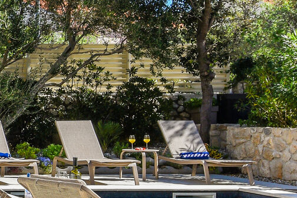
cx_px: -245
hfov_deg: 16.8
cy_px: 105
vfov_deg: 13.7
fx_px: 825
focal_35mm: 100
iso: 160
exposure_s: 1/200
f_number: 9
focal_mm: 18
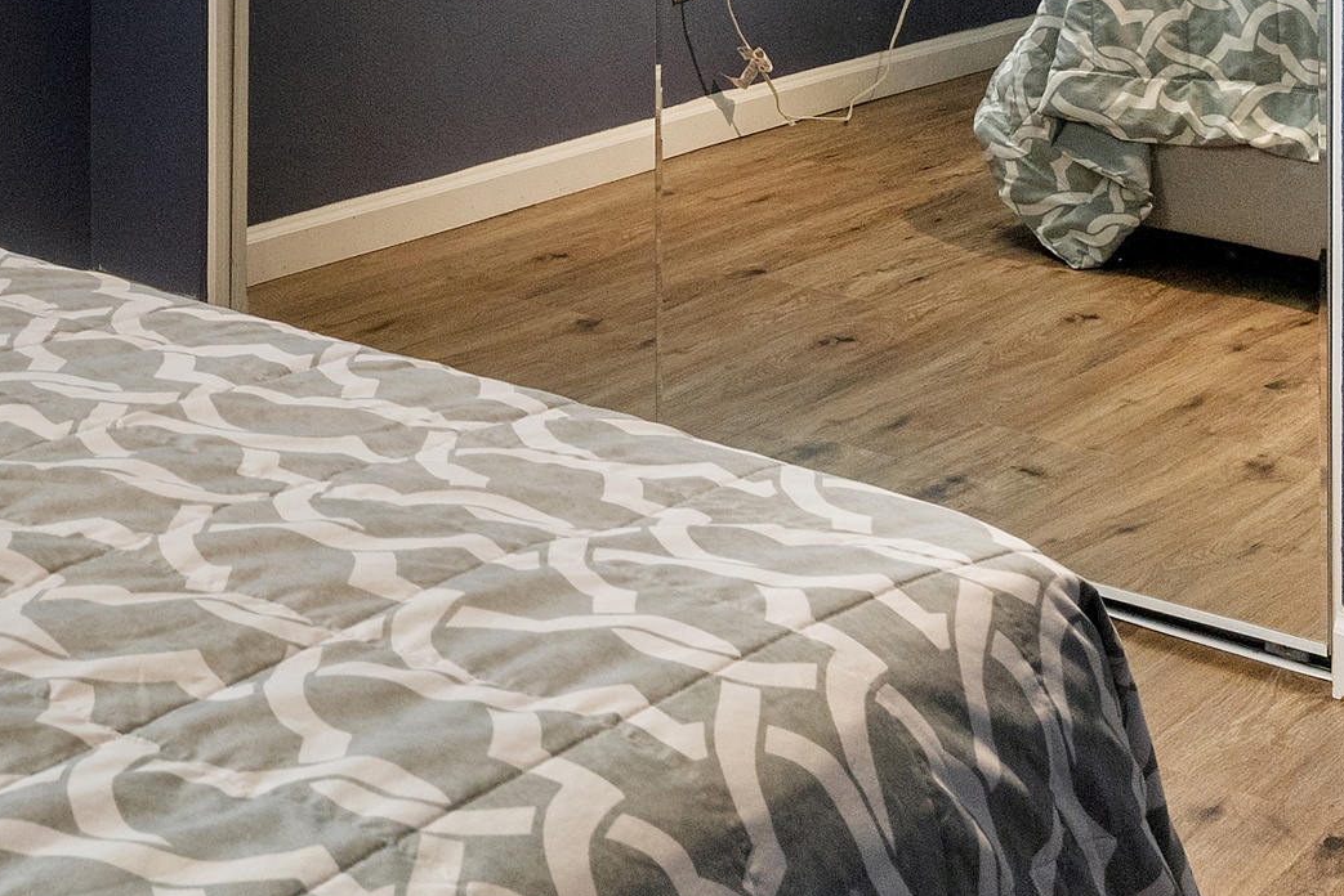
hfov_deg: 26.3
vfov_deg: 17.6
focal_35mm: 71
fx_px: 2657
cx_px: -120
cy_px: -373
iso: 400
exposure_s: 1/20
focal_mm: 16.5
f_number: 9
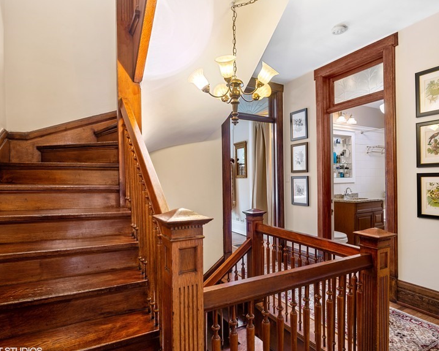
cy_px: 178
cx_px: 244
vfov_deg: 68.1
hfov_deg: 80.1
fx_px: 260
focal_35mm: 20
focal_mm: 17
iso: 200
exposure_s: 2
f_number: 8
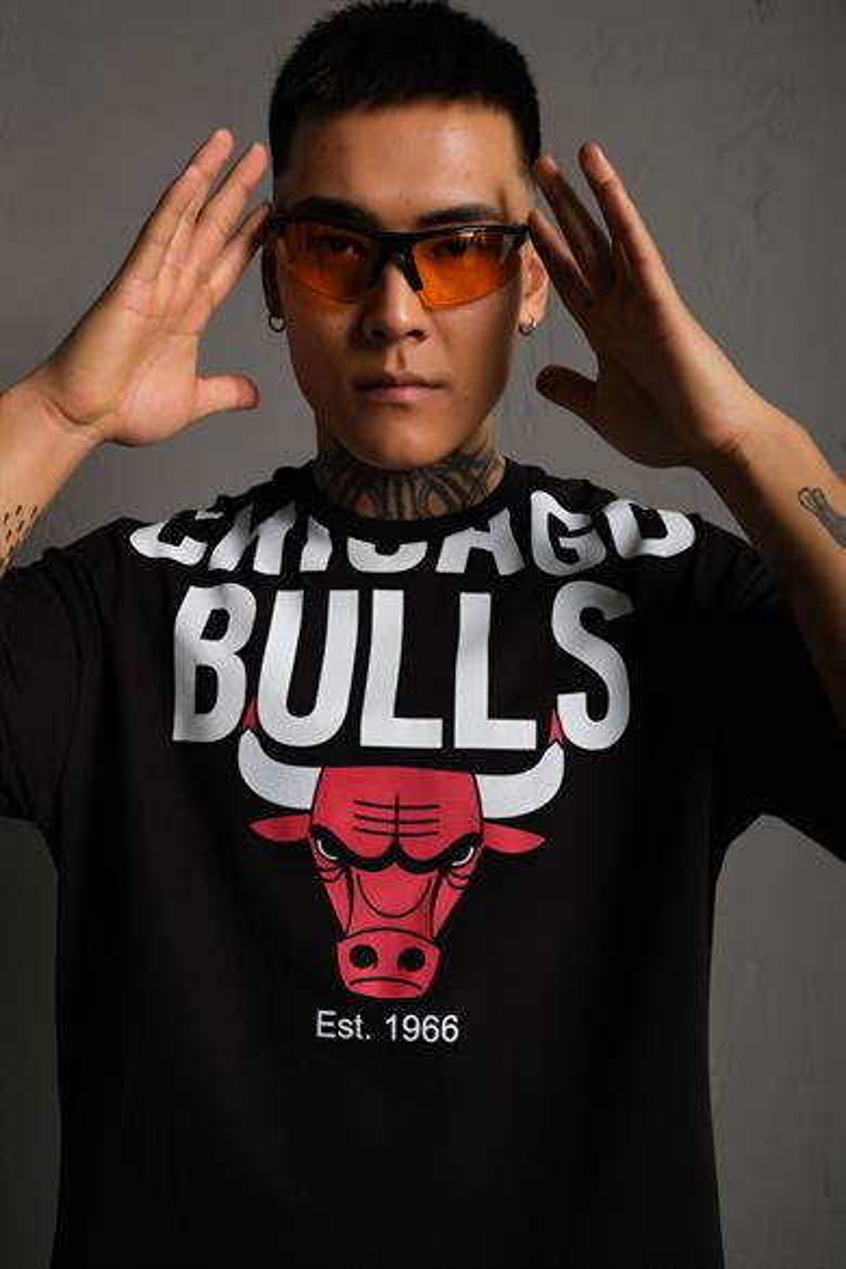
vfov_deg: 57.2
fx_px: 1163
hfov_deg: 40.0
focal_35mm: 33
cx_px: 423
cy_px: 634
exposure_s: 1/160
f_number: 5
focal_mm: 22.3
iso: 160
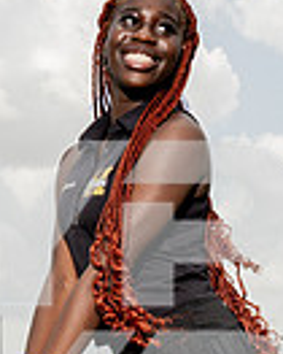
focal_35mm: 142
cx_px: 97
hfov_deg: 10.9
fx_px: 1485
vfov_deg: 13.2
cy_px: 416
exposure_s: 1/200
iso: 100
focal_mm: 44
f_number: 10
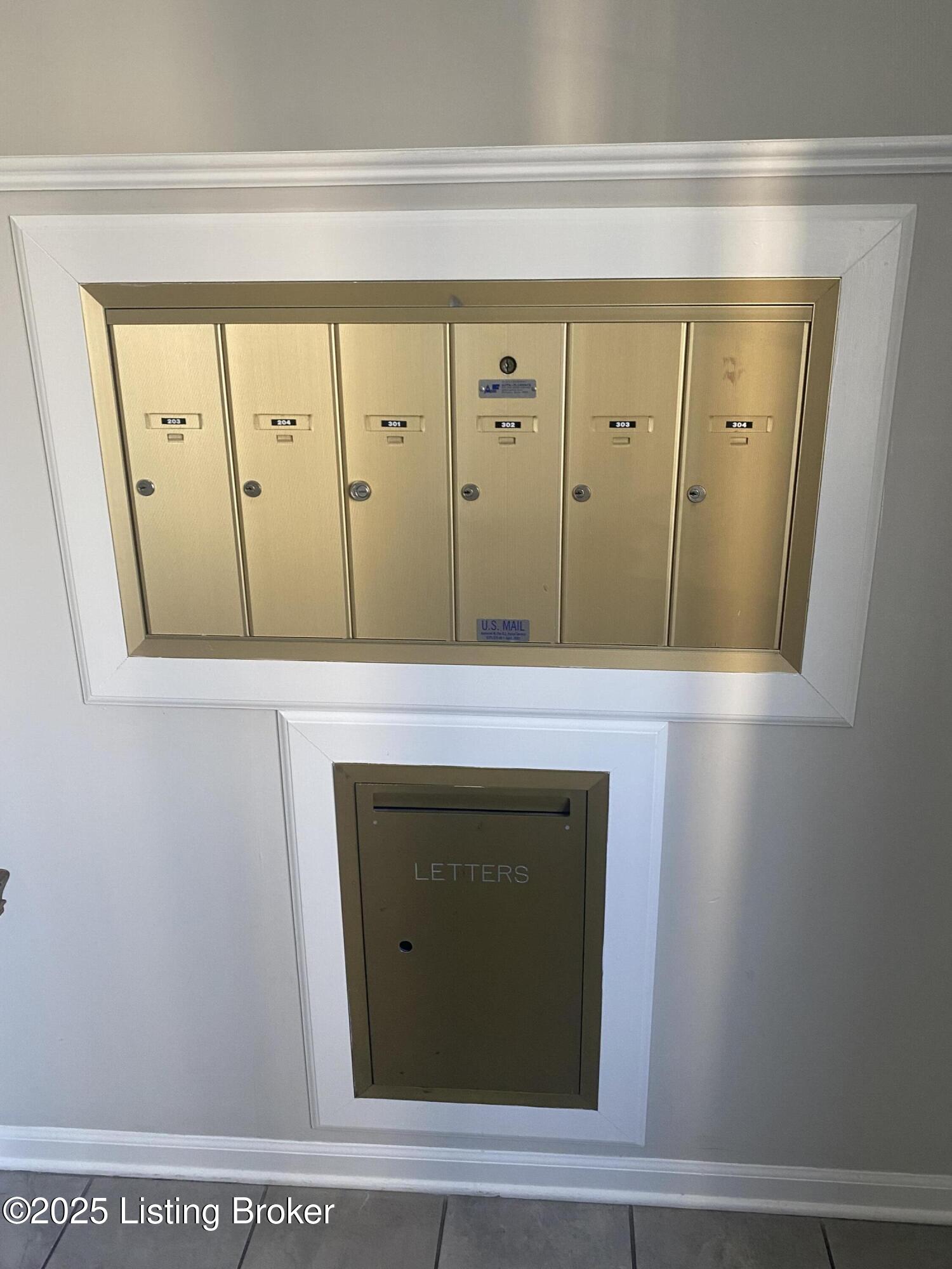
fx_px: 953
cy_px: 634
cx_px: 476
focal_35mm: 26
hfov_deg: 53.1
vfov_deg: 67.3
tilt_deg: -19.4
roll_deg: +1.5
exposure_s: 1/60
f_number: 1.8
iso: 125
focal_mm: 4.25
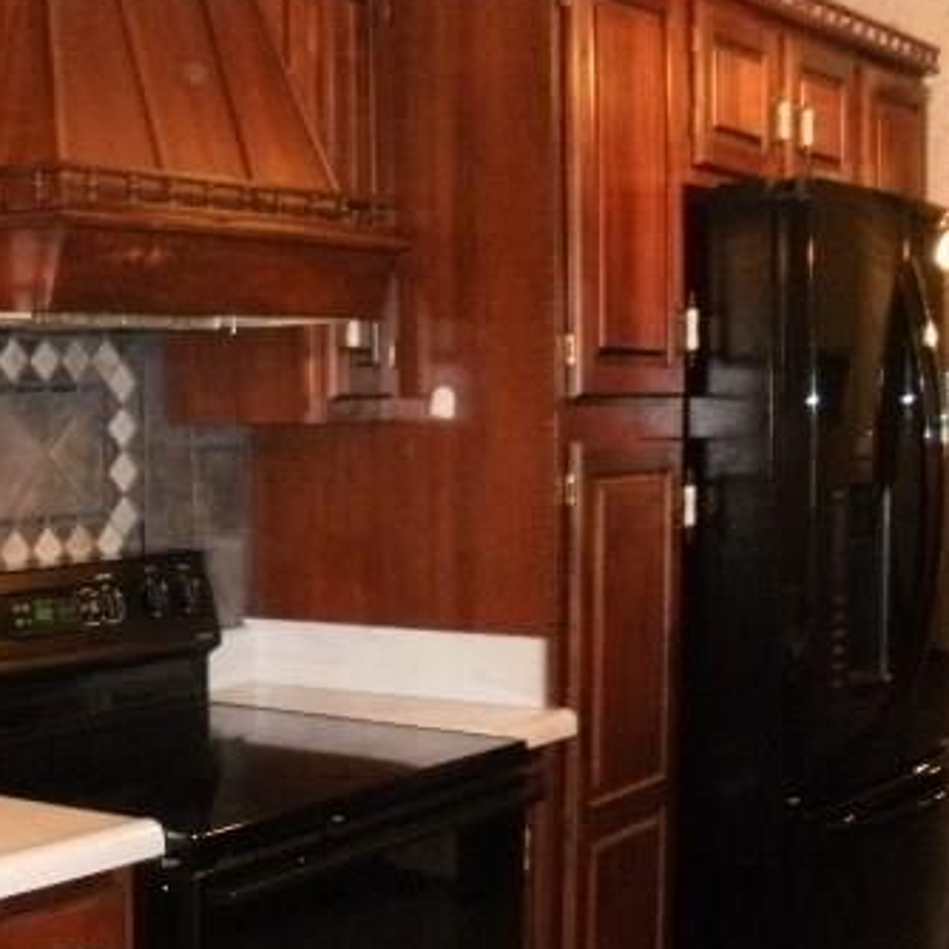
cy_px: 597
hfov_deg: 27.5
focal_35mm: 61
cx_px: 168
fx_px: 1892
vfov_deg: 28.1
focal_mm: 6.3
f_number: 3.5
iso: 320
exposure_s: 1/30
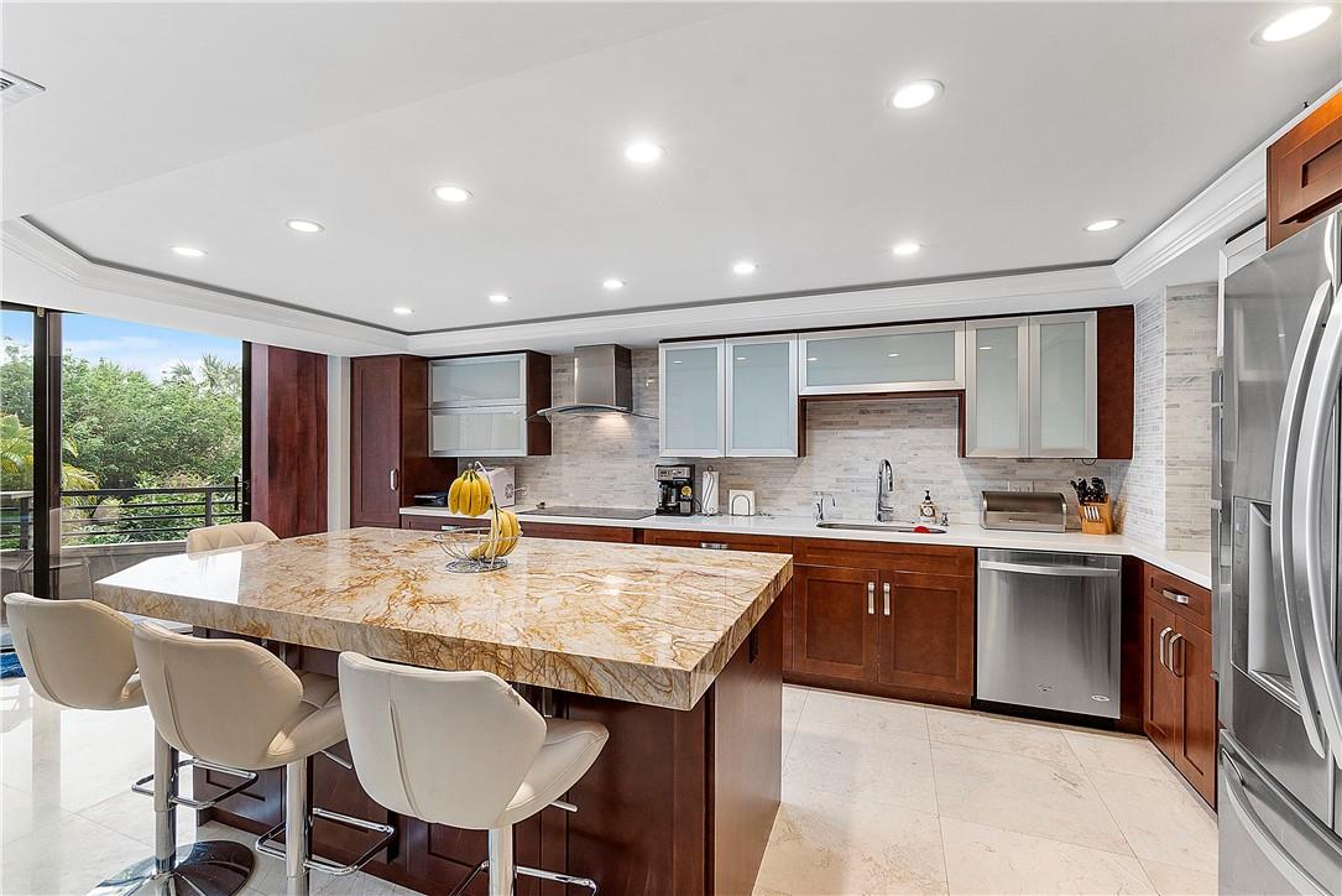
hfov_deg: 100.4
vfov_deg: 77.4
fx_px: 559
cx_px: 671
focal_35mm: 15
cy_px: 448
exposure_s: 1/3
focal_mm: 10
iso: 160
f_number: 11
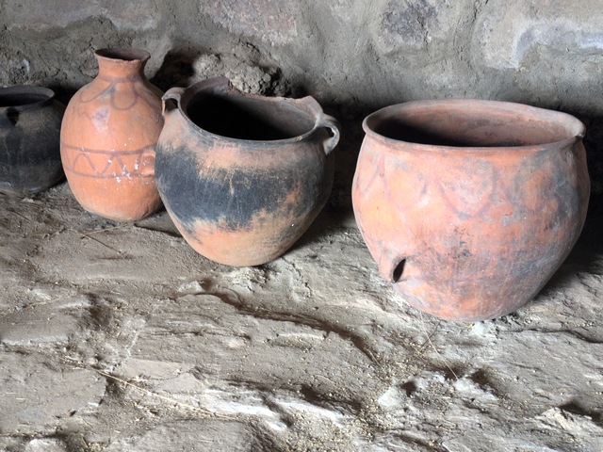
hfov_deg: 37.5
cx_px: 302
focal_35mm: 51
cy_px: 226
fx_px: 888
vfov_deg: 28.6
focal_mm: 5.43
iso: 152
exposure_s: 1/25
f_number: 1.89
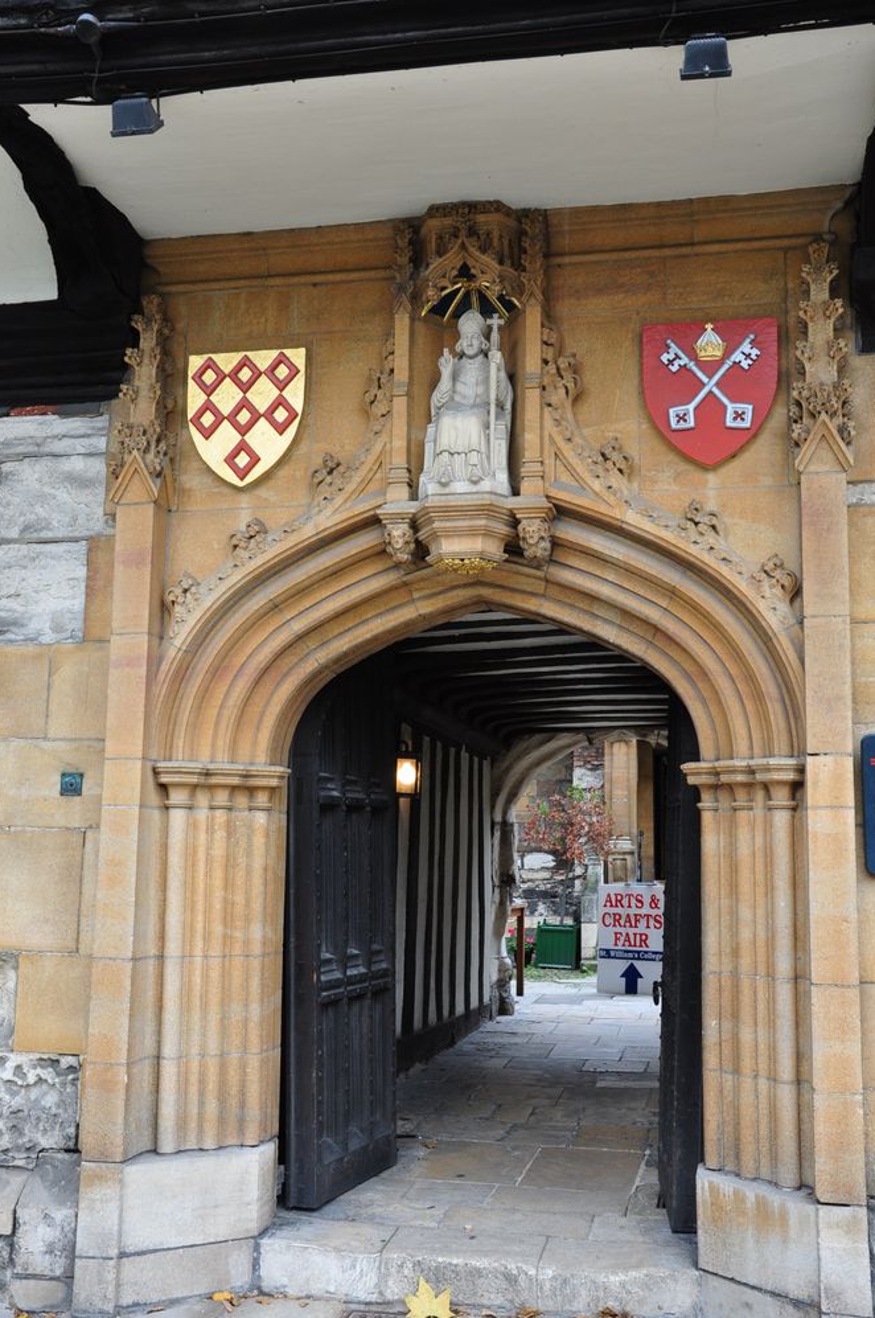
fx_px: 1408
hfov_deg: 34.5
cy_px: 676
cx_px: 443
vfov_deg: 50.2
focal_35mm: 39
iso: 400
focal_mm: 25
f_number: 8
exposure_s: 1/60
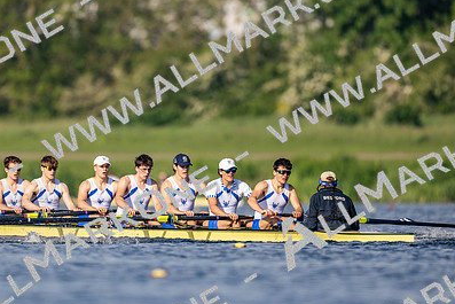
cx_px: 183
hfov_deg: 2.4
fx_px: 11075
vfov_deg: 1.6
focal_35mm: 876
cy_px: 162
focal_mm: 600
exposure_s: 1/2500
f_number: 4
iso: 220
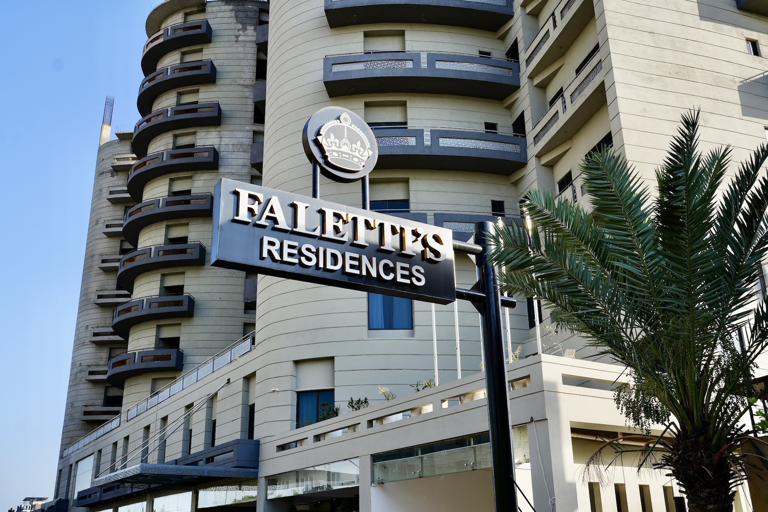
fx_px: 747
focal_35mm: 35
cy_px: 256
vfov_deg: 37.9
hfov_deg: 54.4
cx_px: 384
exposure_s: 1/320
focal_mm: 35
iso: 100
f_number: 5
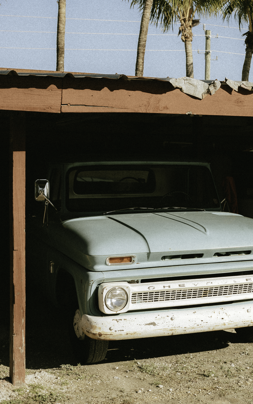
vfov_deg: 36.6
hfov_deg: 23.3
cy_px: 139
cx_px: 185
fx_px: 607
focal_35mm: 55
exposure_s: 1/1000
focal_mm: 25
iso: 200
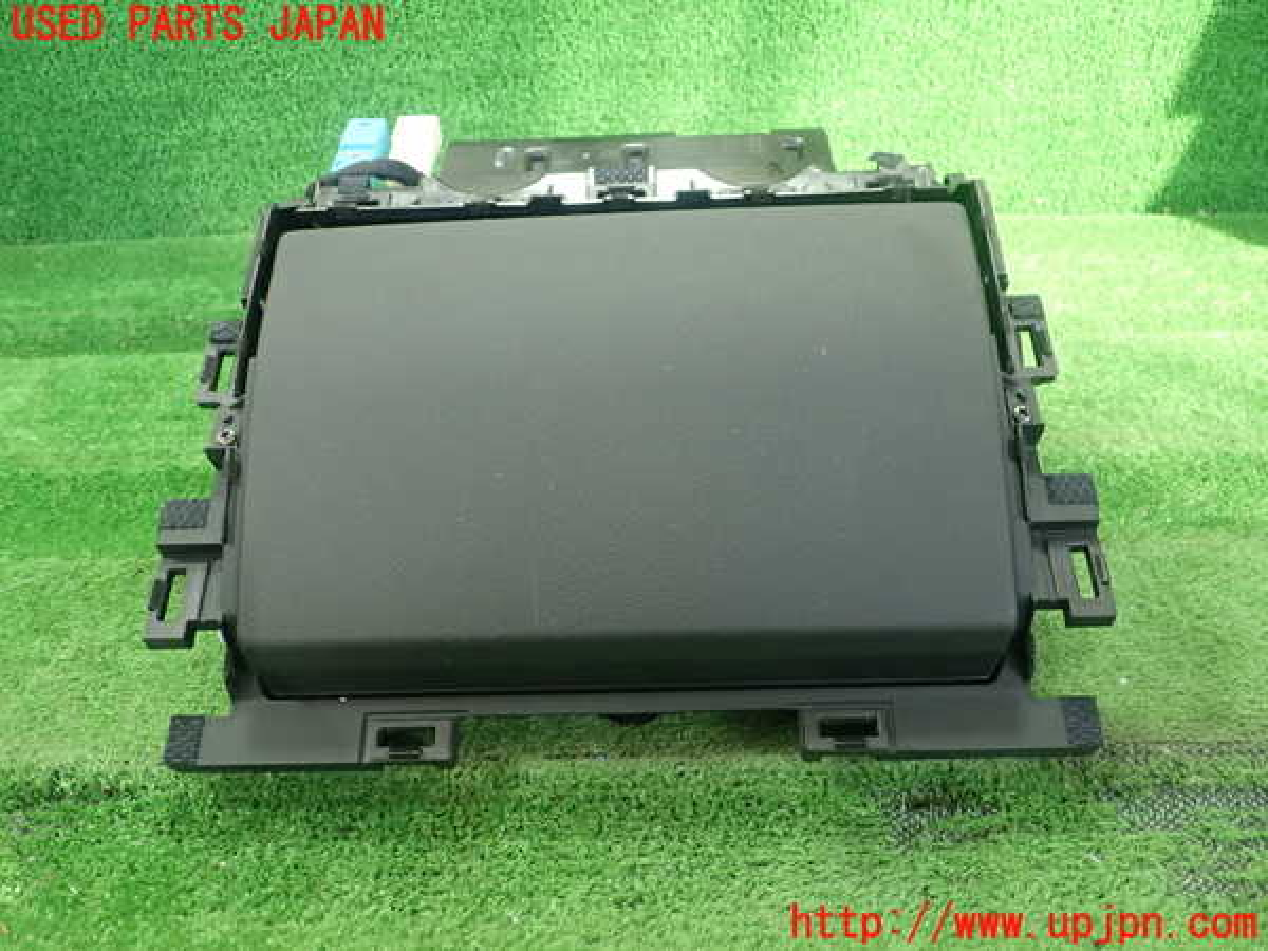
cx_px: 634
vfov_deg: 46.8
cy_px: 476
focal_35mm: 30
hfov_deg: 60.0
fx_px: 1099
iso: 400
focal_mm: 5.5
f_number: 2.3
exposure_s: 1/125
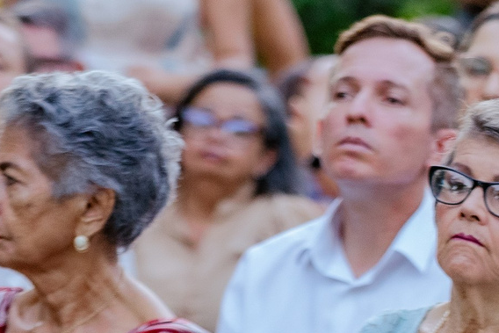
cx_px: 698
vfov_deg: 2.3
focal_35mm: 596
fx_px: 8263
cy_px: 649
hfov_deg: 3.4
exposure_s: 1/250
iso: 1600
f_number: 4
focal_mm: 125
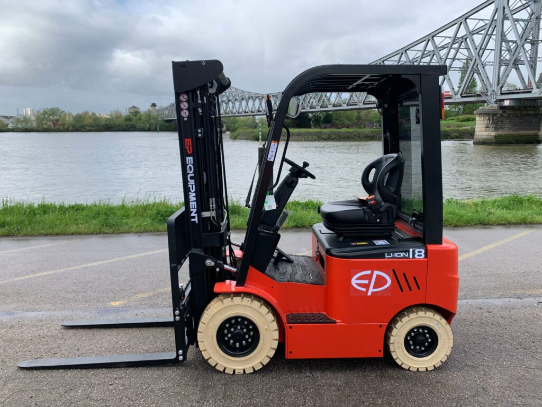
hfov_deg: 67.3
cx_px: 271
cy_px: 204
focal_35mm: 26
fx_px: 407
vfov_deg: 53.1
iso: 25
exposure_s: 1/471
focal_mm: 4.25
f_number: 1.8
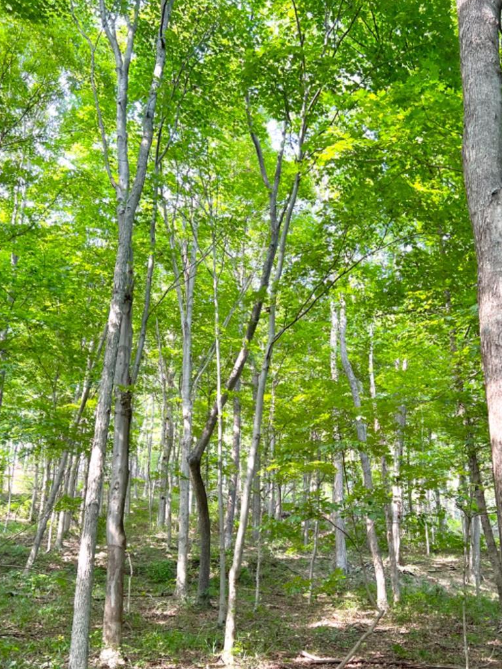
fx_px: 734
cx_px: 316
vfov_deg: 48.5
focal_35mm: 38
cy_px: 417
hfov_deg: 37.5
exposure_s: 1/121
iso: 80
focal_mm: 5.7
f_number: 1.5
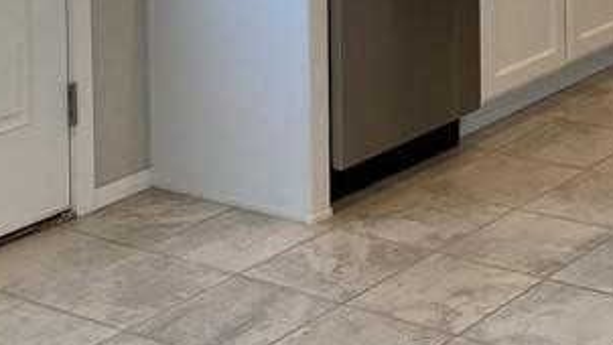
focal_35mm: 96
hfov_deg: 21.0
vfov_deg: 11.3
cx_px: 690
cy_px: -363
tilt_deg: -0.6
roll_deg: +0.9
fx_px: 1561
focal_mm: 4.25
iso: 64
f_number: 1.8
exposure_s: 1/60
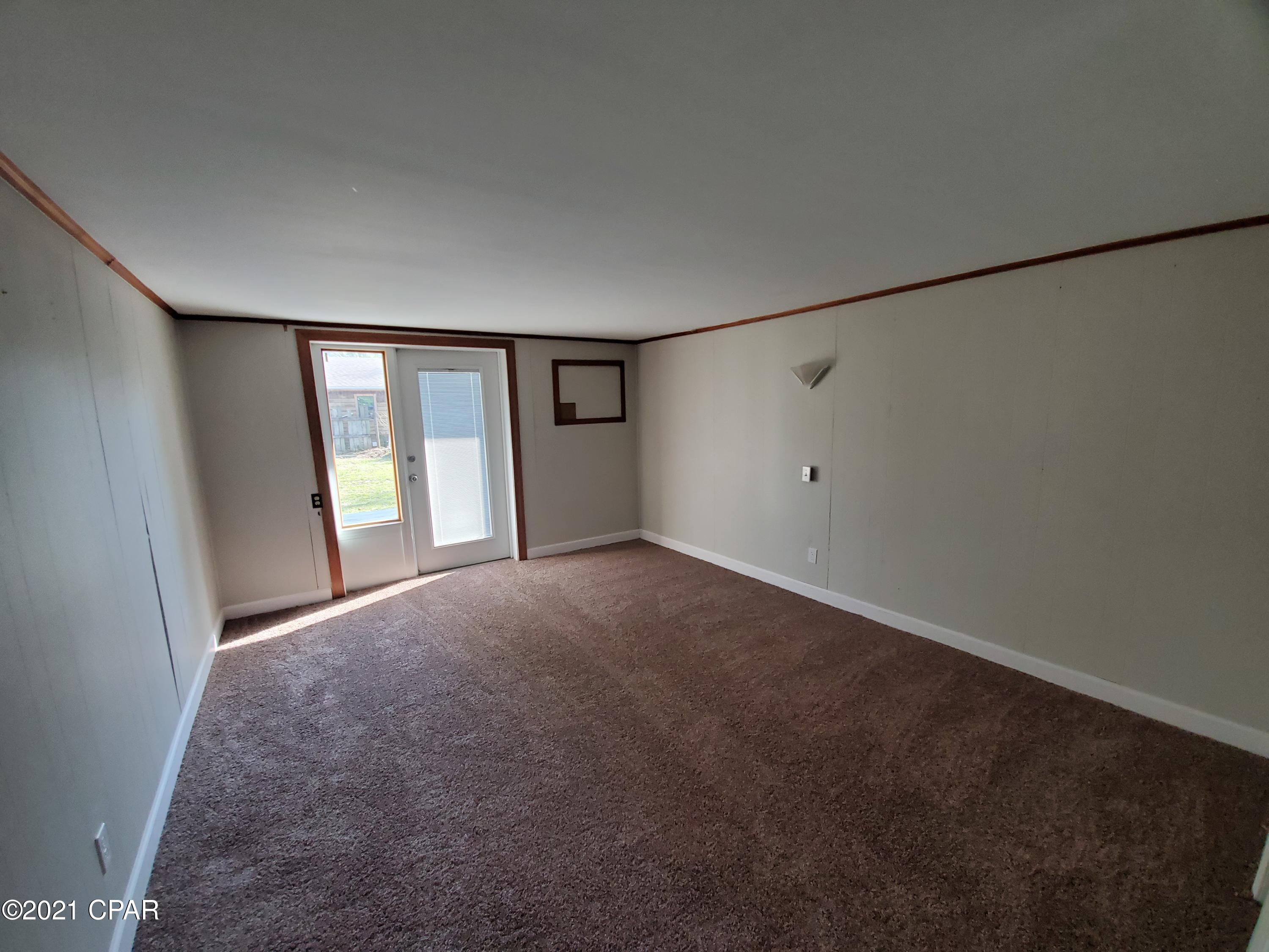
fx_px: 477
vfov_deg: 89.9
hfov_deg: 106.2
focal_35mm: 13
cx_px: 634
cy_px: 476
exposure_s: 1/59
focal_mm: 1.8
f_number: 2.2
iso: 200
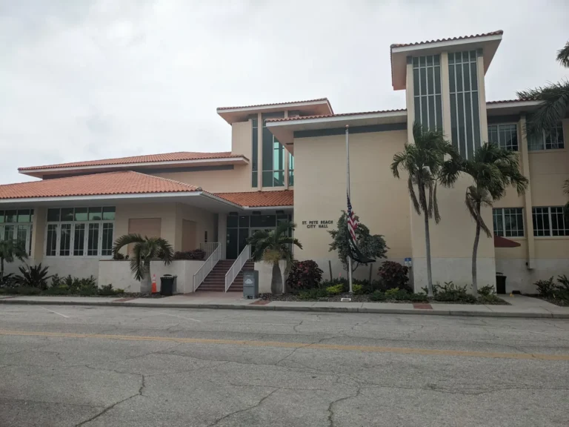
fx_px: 444
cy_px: 214
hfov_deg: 65.3
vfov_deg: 51.4
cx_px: 284
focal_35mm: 27
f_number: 1.73
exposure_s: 1/5882
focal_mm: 4.38
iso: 93
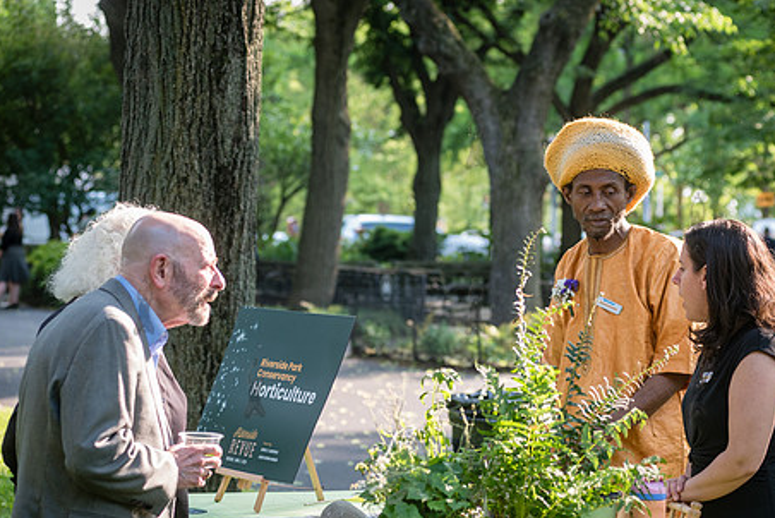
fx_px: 2219
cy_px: 304
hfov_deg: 19.8
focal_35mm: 103
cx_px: 475
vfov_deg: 13.3
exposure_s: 1/200
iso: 500
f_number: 4
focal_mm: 80
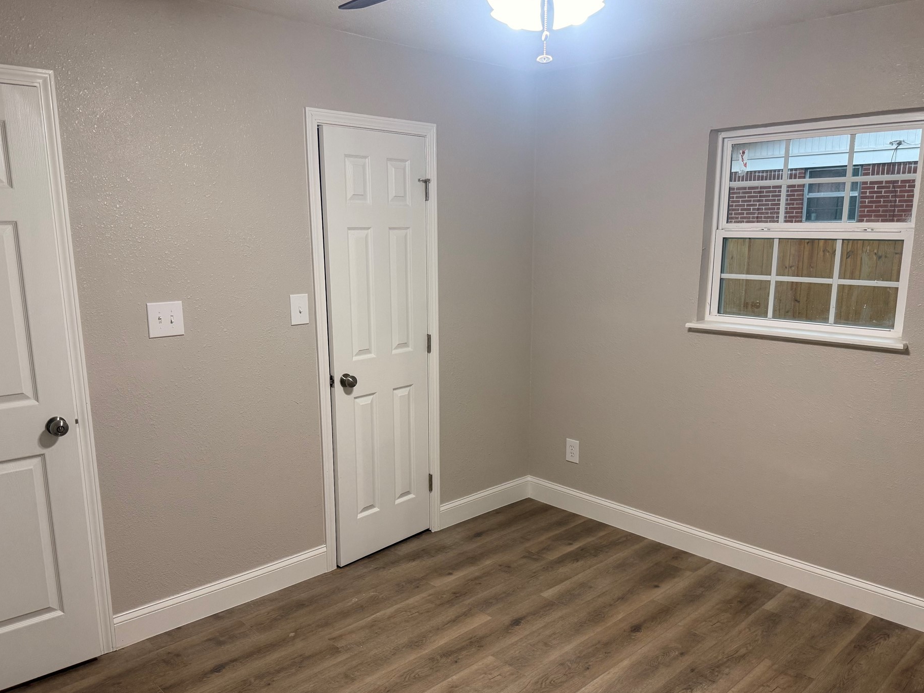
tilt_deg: -11.6
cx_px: 461
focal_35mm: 27
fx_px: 721
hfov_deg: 65.3
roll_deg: +0.3
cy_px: 371
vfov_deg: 51.3
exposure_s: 1/120
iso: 200
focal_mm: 6.76
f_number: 1.78
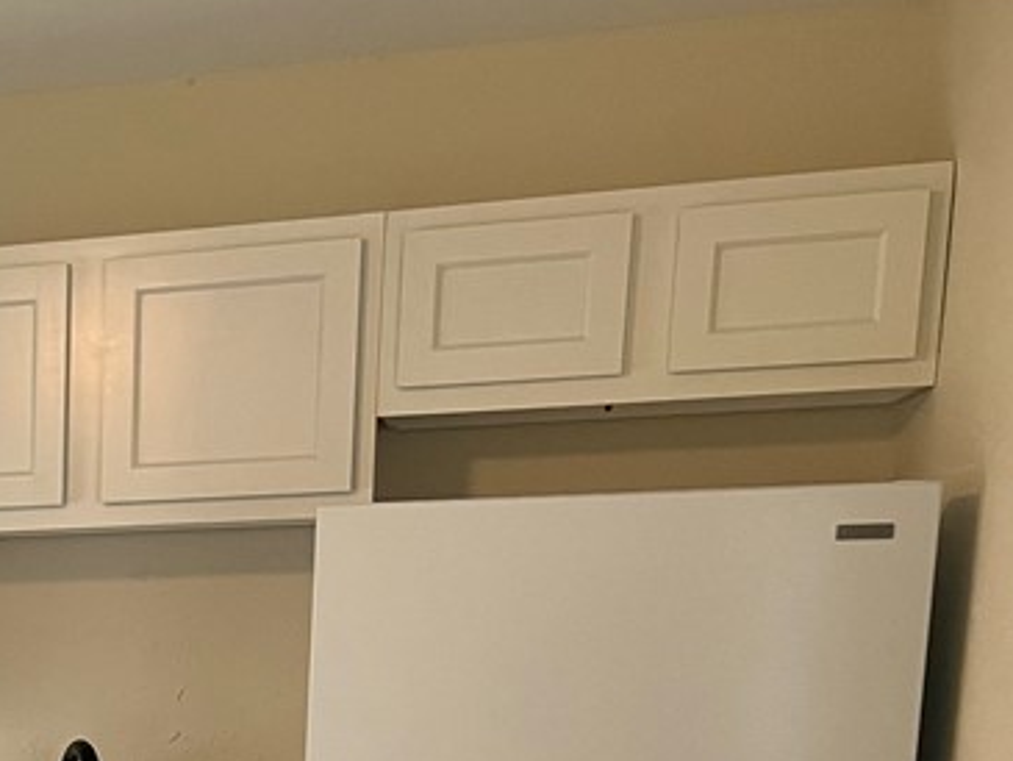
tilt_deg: -13.4
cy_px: 1042
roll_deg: +1.5
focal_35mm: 73
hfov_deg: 23.1
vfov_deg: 18.5
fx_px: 2137
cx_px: -364
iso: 160
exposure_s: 1/60
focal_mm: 5.7
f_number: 1.5
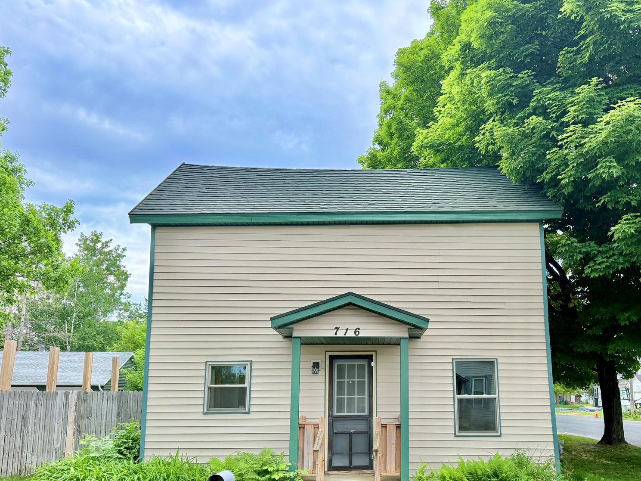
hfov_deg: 54.9
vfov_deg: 42.7
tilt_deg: +8.3
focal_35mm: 33
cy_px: 295
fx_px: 611
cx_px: 387
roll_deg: -0.6
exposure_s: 1/3021
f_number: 1.78
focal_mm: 6.76
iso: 100
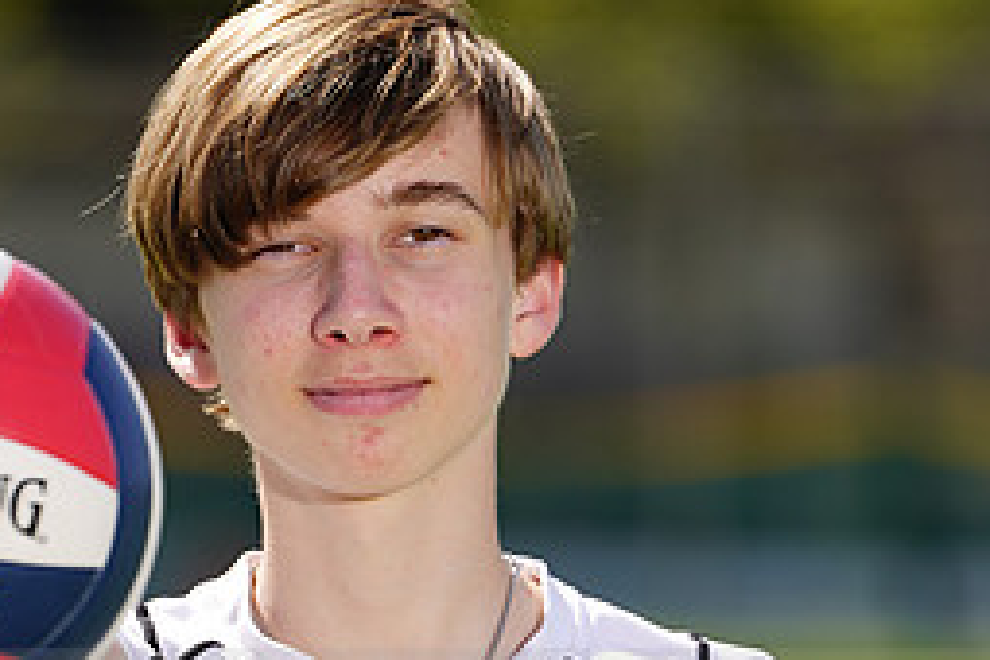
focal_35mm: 807
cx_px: 359
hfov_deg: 2.6
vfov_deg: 1.7
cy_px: 703
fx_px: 22191
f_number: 7.1
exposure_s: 1/200
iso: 64
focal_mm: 355
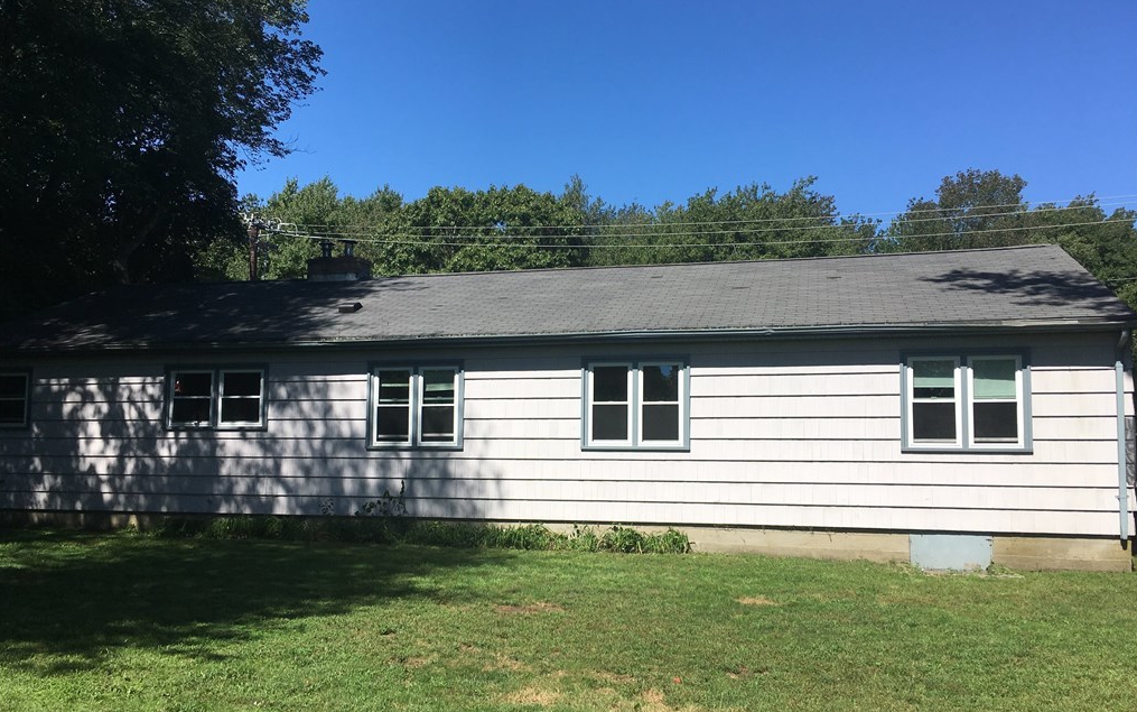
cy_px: 388
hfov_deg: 61.2
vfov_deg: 40.6
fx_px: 961
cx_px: 569
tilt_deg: +3.0
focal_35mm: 31
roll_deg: -0.3
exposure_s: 1/2198
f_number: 2.2
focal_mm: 4.15
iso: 25
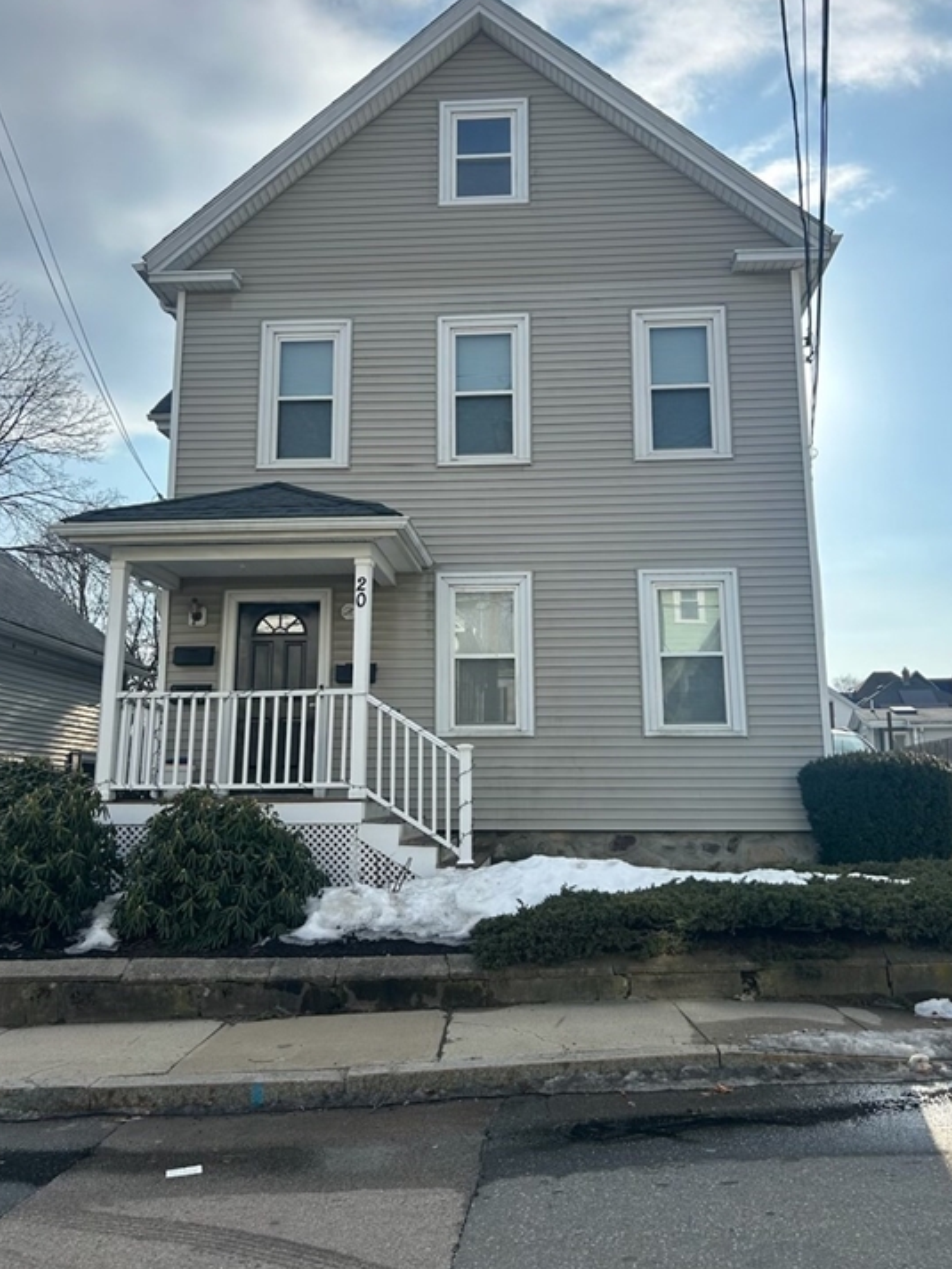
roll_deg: -1.8
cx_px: 496
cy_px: 600
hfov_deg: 49.7
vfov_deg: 63.4
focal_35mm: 28
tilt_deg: +10.7
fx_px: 1026
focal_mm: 5.7
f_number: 1.5
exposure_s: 1/3460
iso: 50
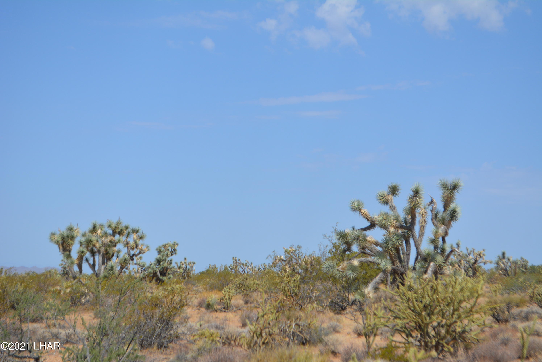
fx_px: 1243
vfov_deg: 16.6
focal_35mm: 82
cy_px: 181
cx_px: 271
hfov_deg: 24.6
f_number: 7.1
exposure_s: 1/2000
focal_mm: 55
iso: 400
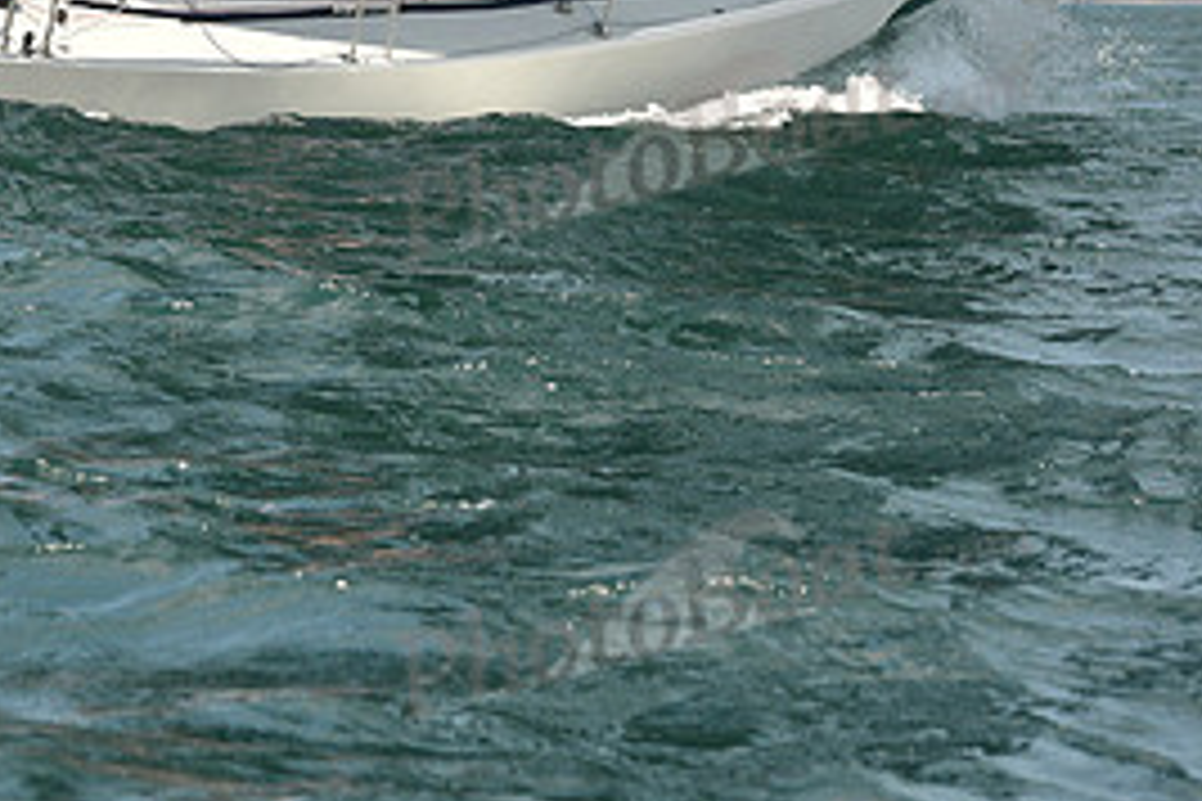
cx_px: 167
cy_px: -25
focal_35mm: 206
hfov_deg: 9.9
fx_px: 6878
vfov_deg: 6.6
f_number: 5
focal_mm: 95
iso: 320
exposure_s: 1/1250
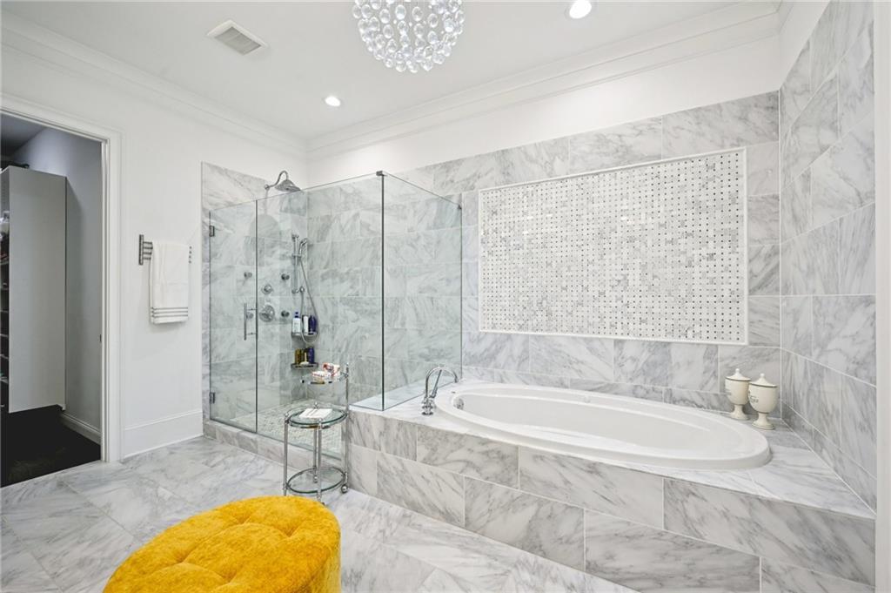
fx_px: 371
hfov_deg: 100.4
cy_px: 296
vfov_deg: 77.2
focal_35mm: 15
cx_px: 446
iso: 160
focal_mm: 15
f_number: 8
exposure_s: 1/15
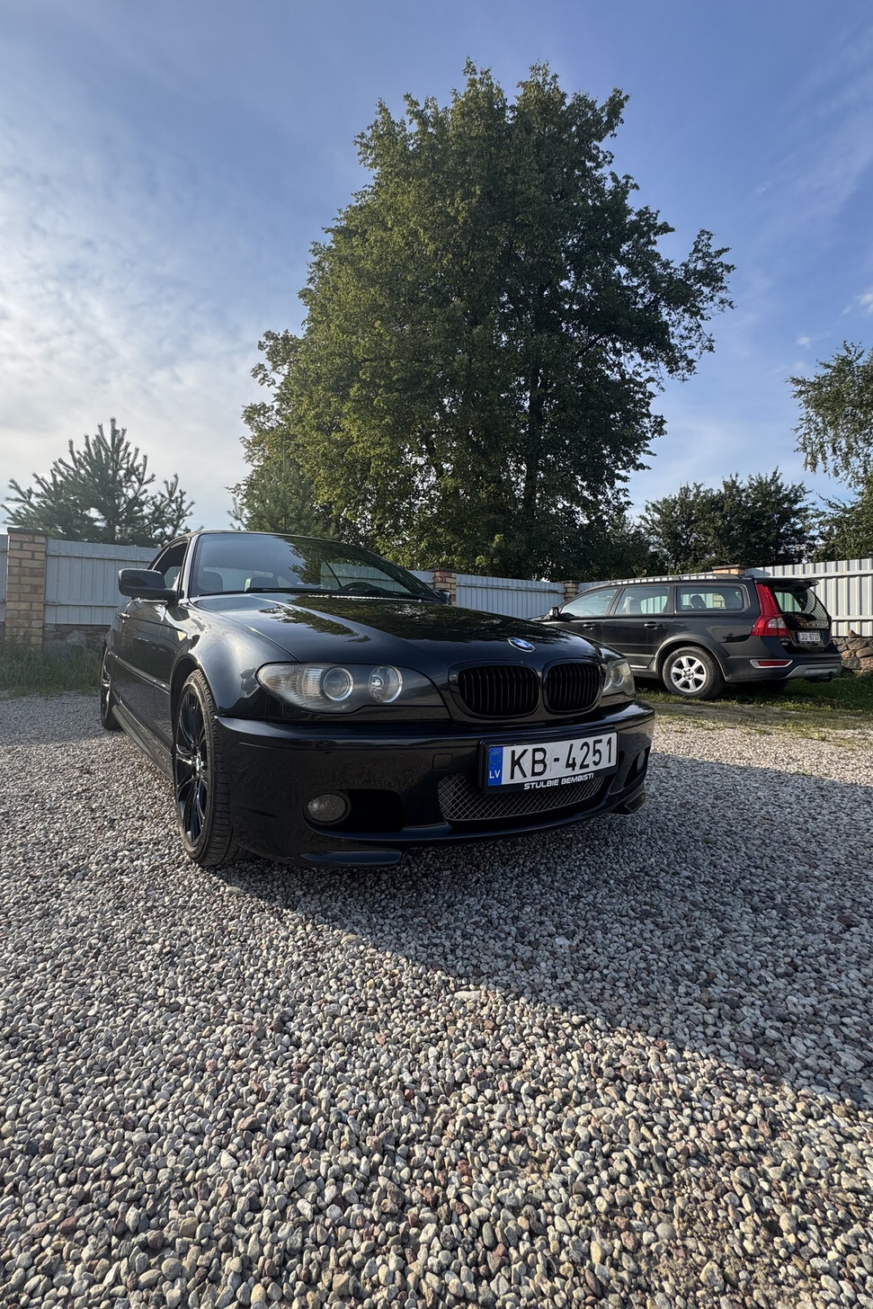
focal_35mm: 16
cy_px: 612
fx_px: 582
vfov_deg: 96.6
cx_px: 360
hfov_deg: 73.1
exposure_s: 1/488
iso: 40
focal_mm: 2.22
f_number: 2.2
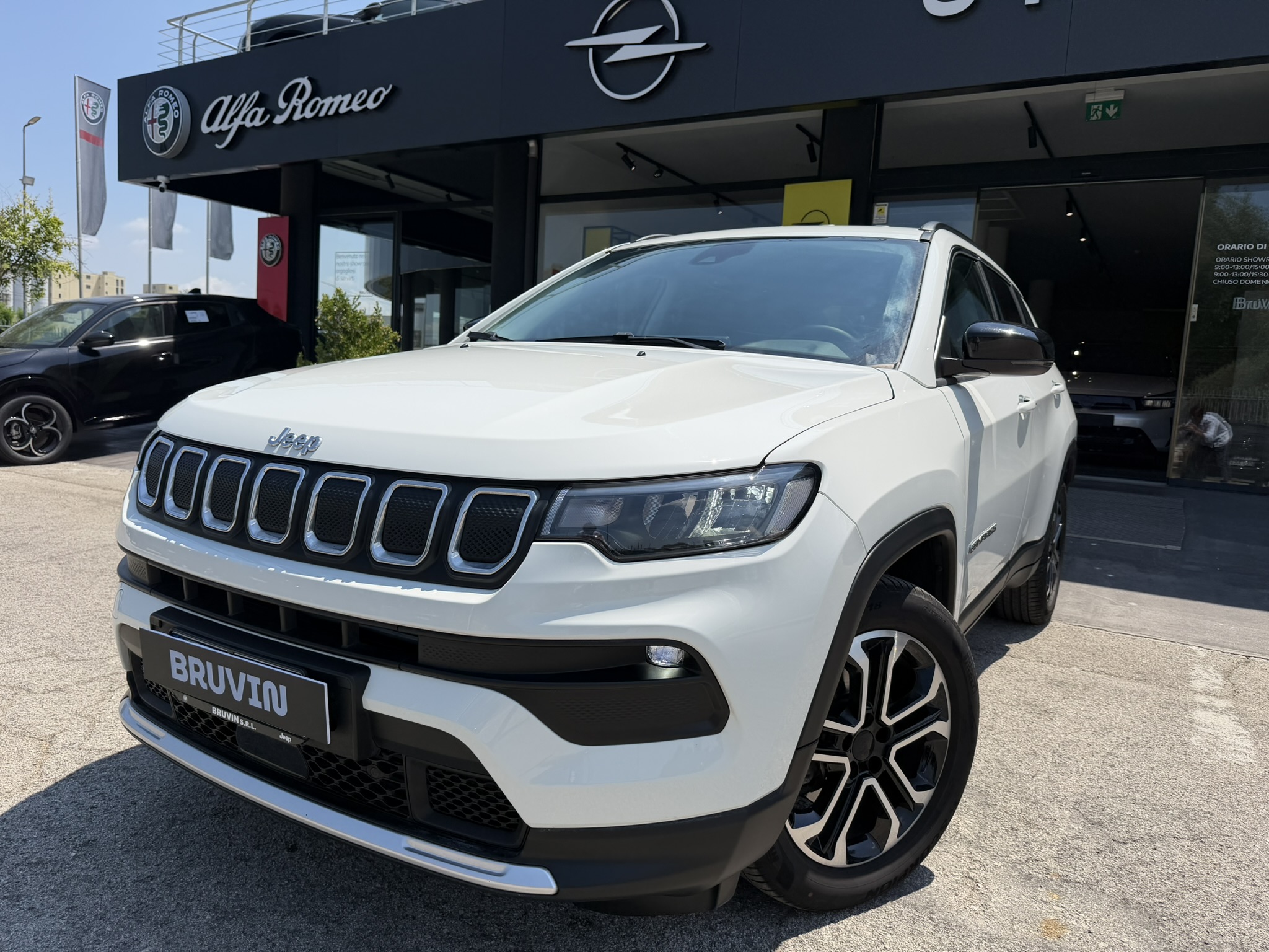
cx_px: 634
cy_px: 476
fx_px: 880
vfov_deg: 56.8
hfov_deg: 71.6
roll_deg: -3.4
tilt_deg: -6.2
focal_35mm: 24
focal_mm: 6.76
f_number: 1.78
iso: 80
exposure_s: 1/7353
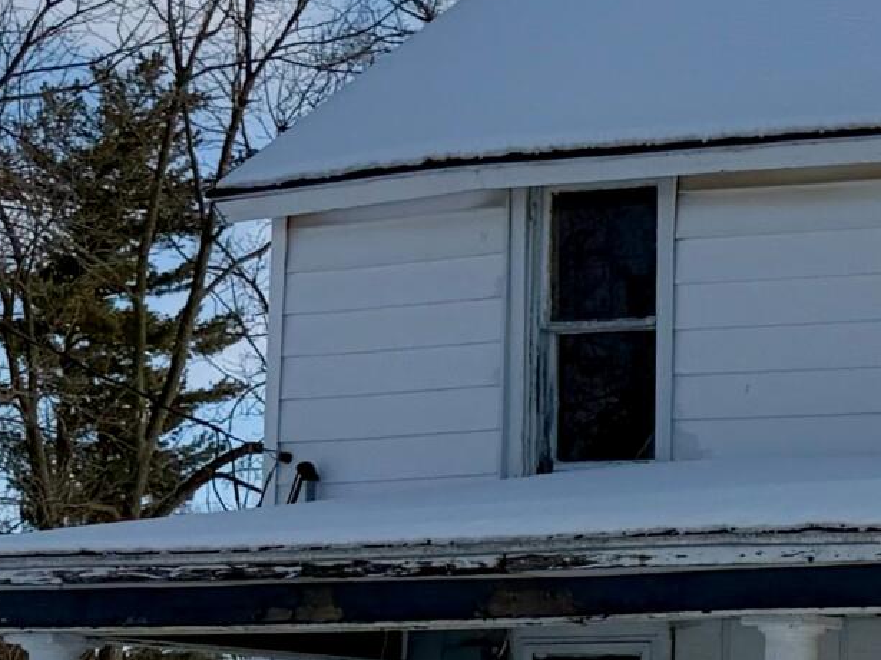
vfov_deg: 12.3
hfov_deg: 14.1
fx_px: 2977
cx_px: 1783
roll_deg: +1.3
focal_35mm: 117
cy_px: 808
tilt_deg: +2.7
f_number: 1.78
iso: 80
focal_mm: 6.76
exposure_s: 1/14286
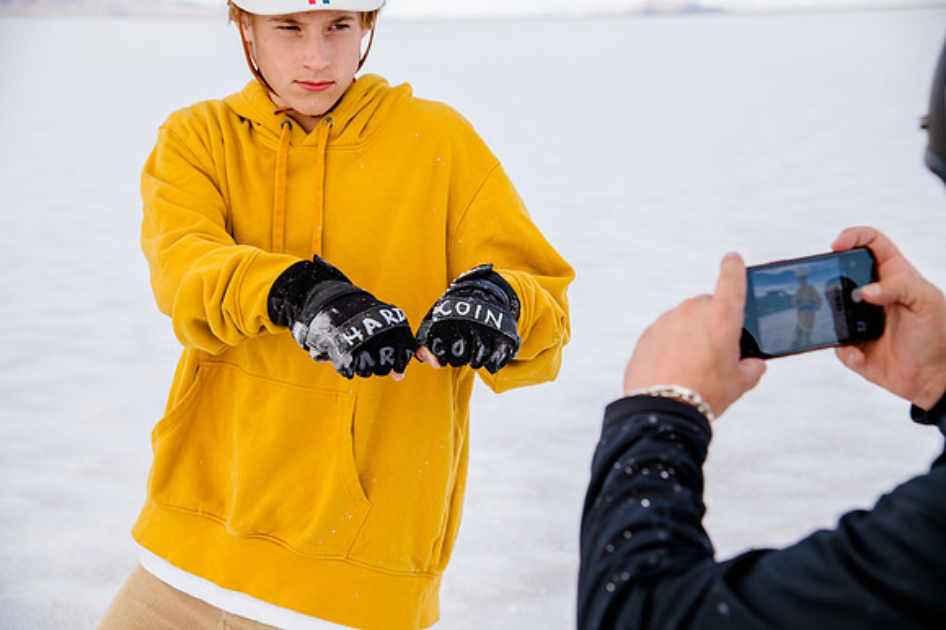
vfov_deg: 19.4
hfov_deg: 28.9
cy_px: 315
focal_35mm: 70
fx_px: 1838
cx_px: 473
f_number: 5.6
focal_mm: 70
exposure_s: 1/500
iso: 400
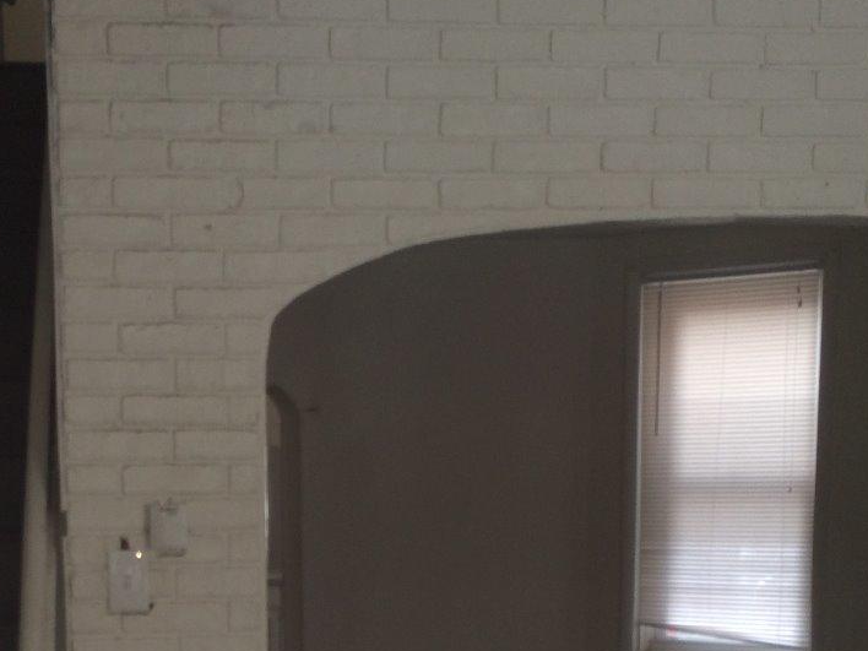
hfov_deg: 32.4
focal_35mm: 59
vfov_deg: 23.7
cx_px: 275
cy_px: 653
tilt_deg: -8.1
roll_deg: +0.4
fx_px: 1479
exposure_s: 1/30
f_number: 2.2
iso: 50
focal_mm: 4.15
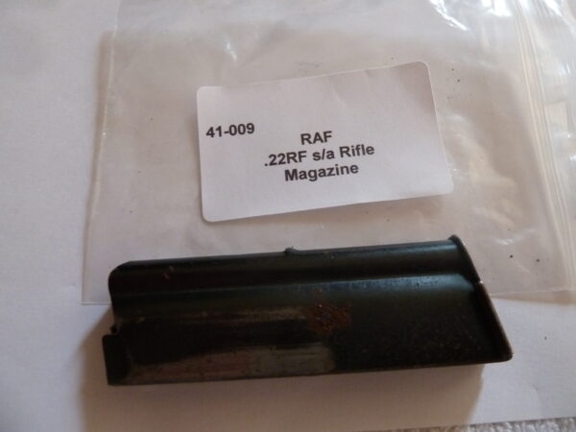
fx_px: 416
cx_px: 288
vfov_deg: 54.9
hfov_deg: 69.4
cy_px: 216
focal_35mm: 25
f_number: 3.3
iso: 400
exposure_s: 1/25
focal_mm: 4.1
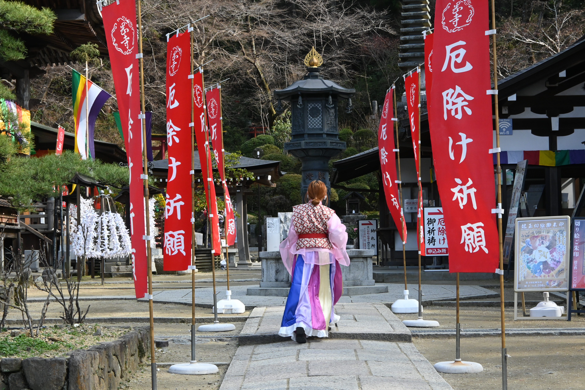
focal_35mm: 75
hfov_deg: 27.0
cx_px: 292
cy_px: 195
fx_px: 1219
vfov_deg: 18.2
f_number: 11
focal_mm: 50
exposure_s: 1/500
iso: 1000
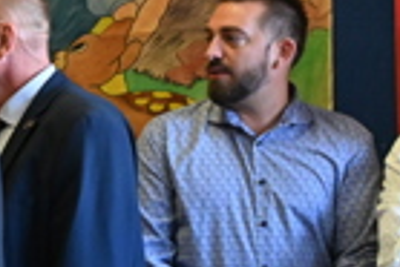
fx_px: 2258
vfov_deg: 6.6
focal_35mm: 203
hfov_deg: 9.1
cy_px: 477
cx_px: -570
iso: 5000
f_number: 4
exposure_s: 1/250
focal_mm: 41
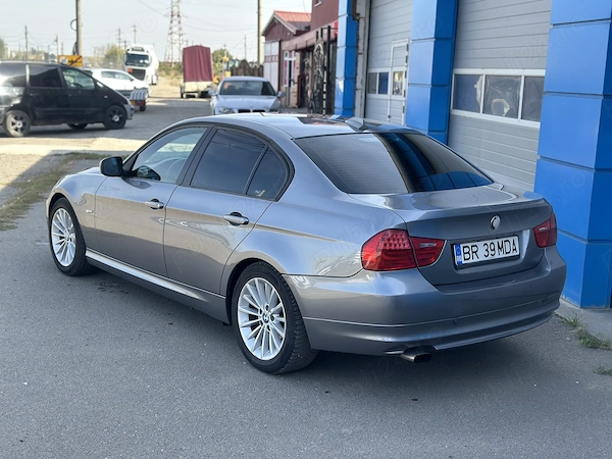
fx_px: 849
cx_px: 306
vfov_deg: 30.3
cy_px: 230
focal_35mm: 48
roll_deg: -2.1
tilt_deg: -10.2
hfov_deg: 39.7
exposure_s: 1/719
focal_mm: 6.86
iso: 80
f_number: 1.78
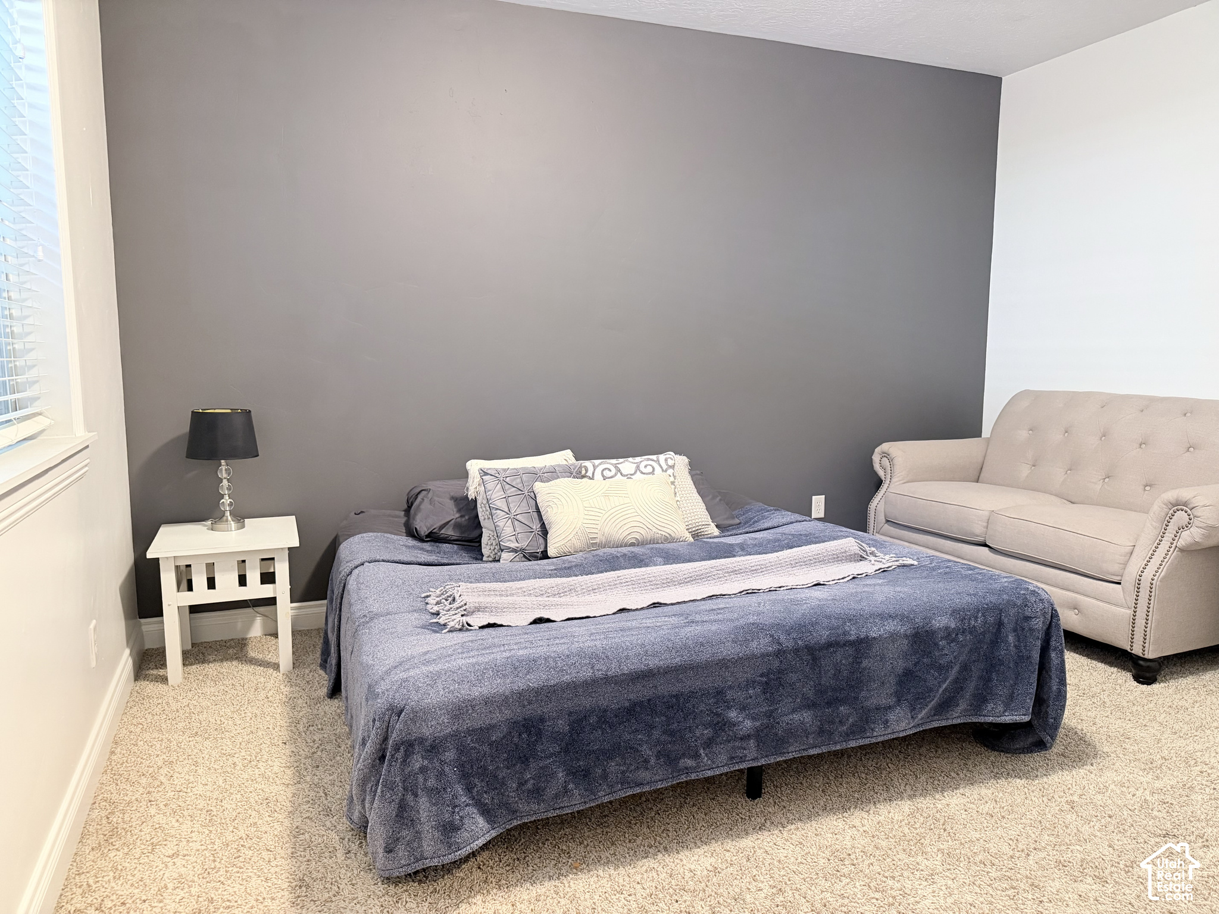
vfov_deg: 56.8
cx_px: 610
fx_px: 845
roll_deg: +0.5
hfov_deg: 71.6
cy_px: 457
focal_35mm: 24
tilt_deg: -7.4
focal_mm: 6.76
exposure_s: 1/60
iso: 500
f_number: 1.78
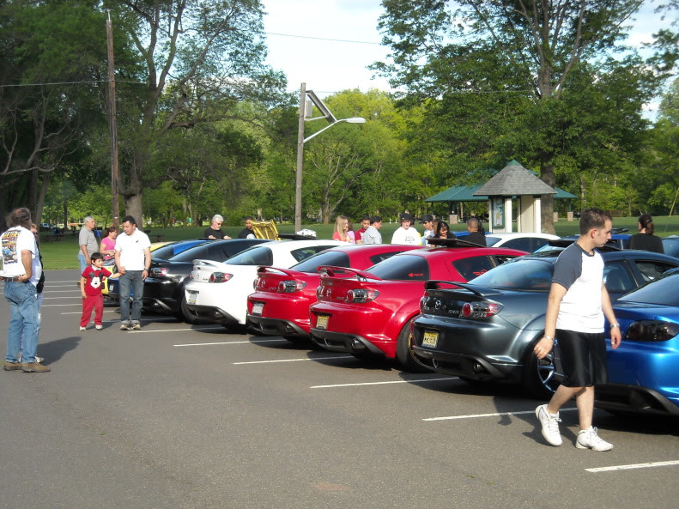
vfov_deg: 17.4
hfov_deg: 23.0
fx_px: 1667
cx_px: 336
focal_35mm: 85
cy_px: 255
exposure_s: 1/250
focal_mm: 13.73
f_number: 4.1
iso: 77
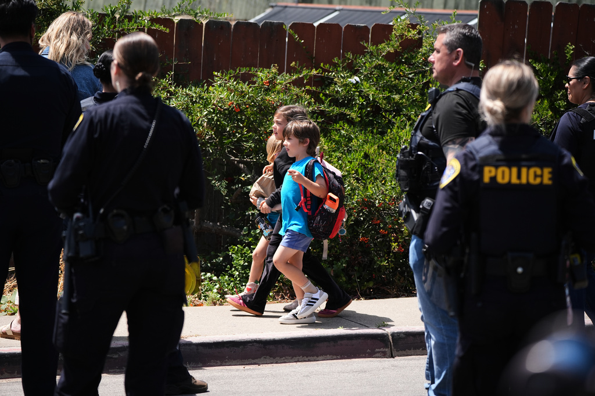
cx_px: 298
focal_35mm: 168
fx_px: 2776
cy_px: 198
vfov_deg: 8.2
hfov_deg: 12.2
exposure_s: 1/2000
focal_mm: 168
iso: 800
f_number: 5.6
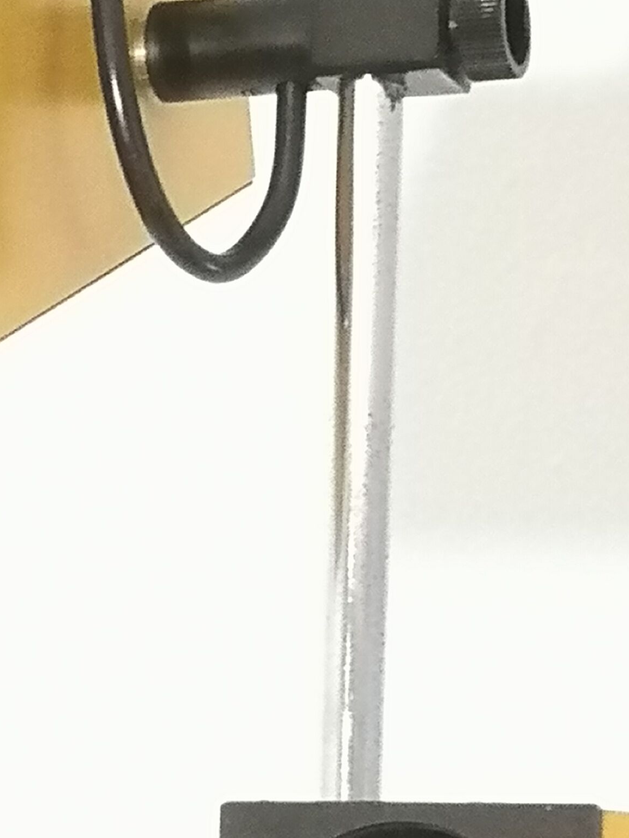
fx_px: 5475
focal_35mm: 226
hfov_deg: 6.6
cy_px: 563
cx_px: 327
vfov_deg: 8.8
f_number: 2.2
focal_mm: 3.95
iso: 1000
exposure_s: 1/100
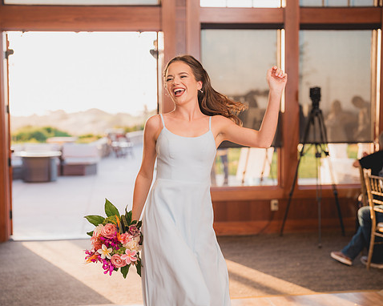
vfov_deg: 26.7
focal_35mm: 57
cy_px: 154
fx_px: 646
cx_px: 176
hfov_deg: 33.0
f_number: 1.8
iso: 125
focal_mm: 50
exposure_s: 1/250
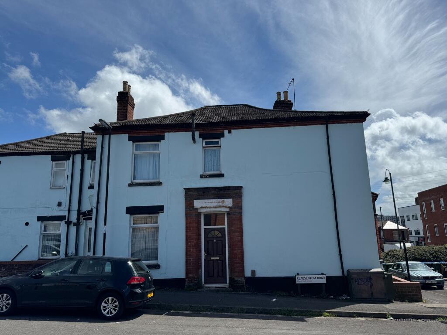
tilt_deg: +12.0
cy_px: 168
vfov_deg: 56.8
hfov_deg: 71.6
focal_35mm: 24
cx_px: 224
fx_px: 310
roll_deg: +1.8
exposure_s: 1/9009
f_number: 1.78
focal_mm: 6.76
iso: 80
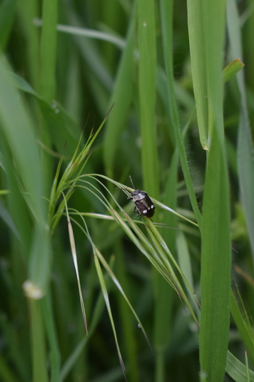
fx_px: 1046
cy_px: 217
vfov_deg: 20.7
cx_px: 146
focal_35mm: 99
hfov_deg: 13.8
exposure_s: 1/500
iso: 800
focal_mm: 55
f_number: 8
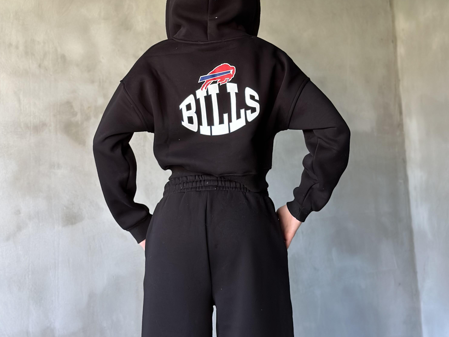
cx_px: 221
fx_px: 843
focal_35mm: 65
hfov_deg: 29.8
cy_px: 59
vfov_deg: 22.2
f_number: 1.78
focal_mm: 6.86
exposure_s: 1/60
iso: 250
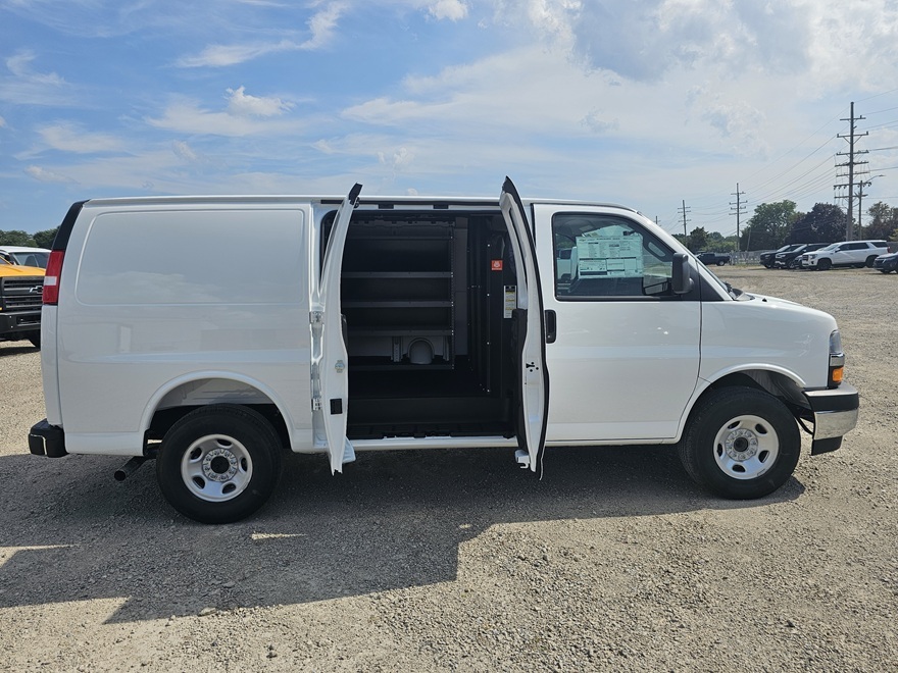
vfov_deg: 58.9
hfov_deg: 73.9
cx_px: 449
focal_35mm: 23
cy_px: 336
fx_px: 597
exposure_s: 1/2000
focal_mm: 6.3
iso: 20
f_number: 1.7
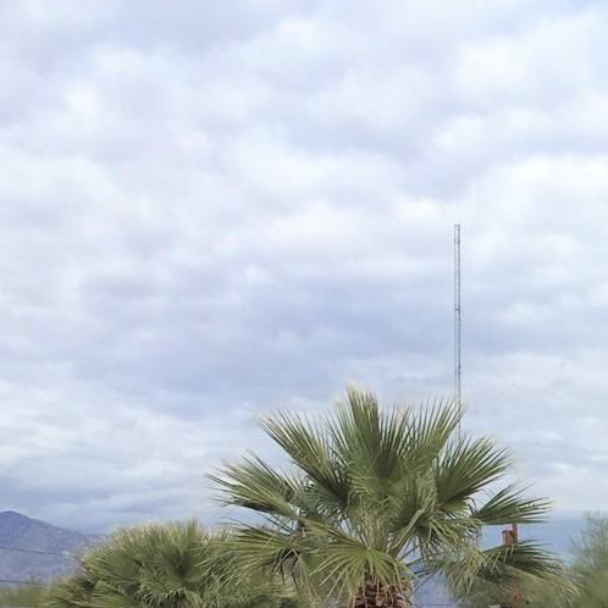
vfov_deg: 19.6
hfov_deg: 18.9
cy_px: 697
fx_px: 1669
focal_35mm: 84
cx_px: 827
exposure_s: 1/1412
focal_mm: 4.15
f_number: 2.2
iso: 32
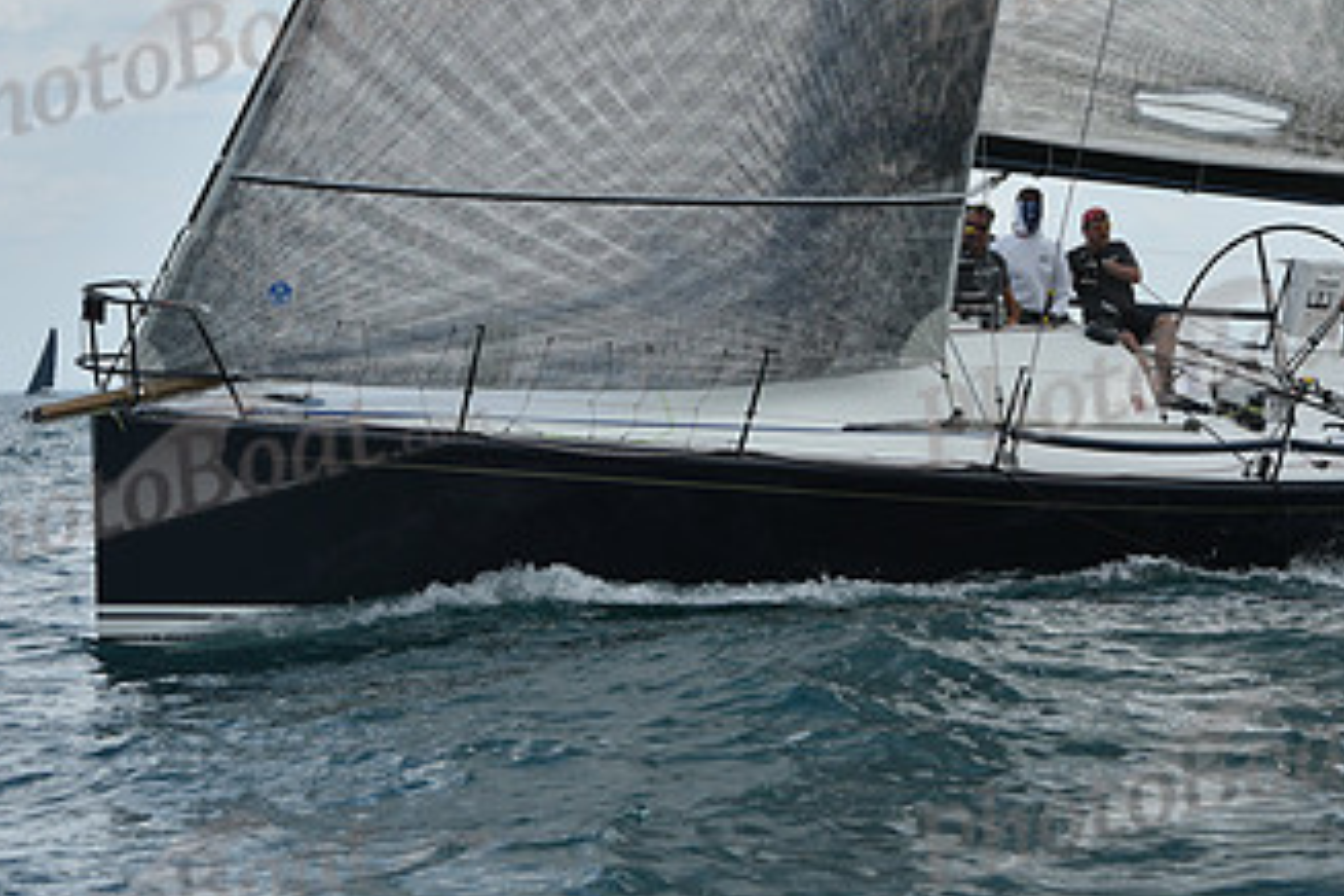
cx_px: 707
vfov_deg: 11.0
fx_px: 4629
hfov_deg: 16.5
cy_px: 208
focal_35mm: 124
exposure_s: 1/1250
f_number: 7.1
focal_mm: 70
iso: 250
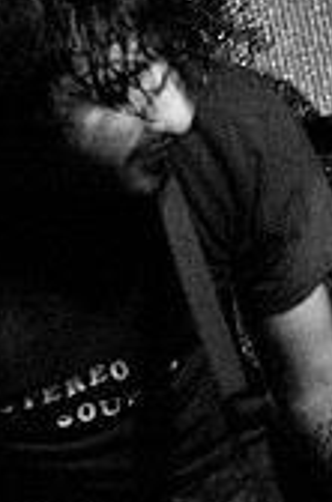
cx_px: 328
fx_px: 2241
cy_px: 553
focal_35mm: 161
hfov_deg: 8.4
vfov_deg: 12.6
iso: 1600
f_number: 2.8
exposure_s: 1/60
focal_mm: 40
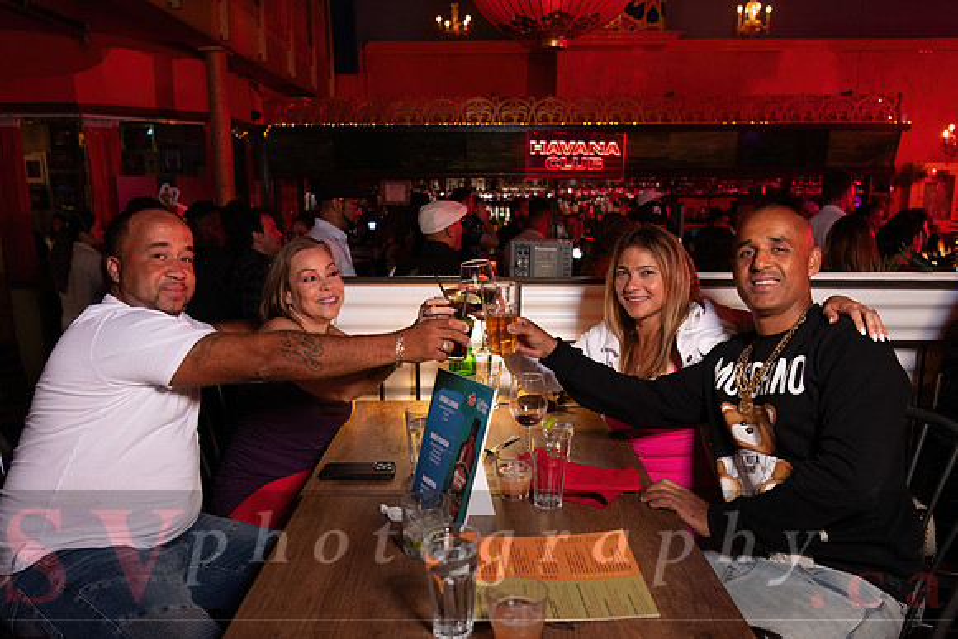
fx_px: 813
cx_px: 475
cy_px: 347
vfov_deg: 42.9
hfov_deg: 61.0
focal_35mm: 31
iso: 800
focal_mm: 28
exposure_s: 1/50
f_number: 2.8
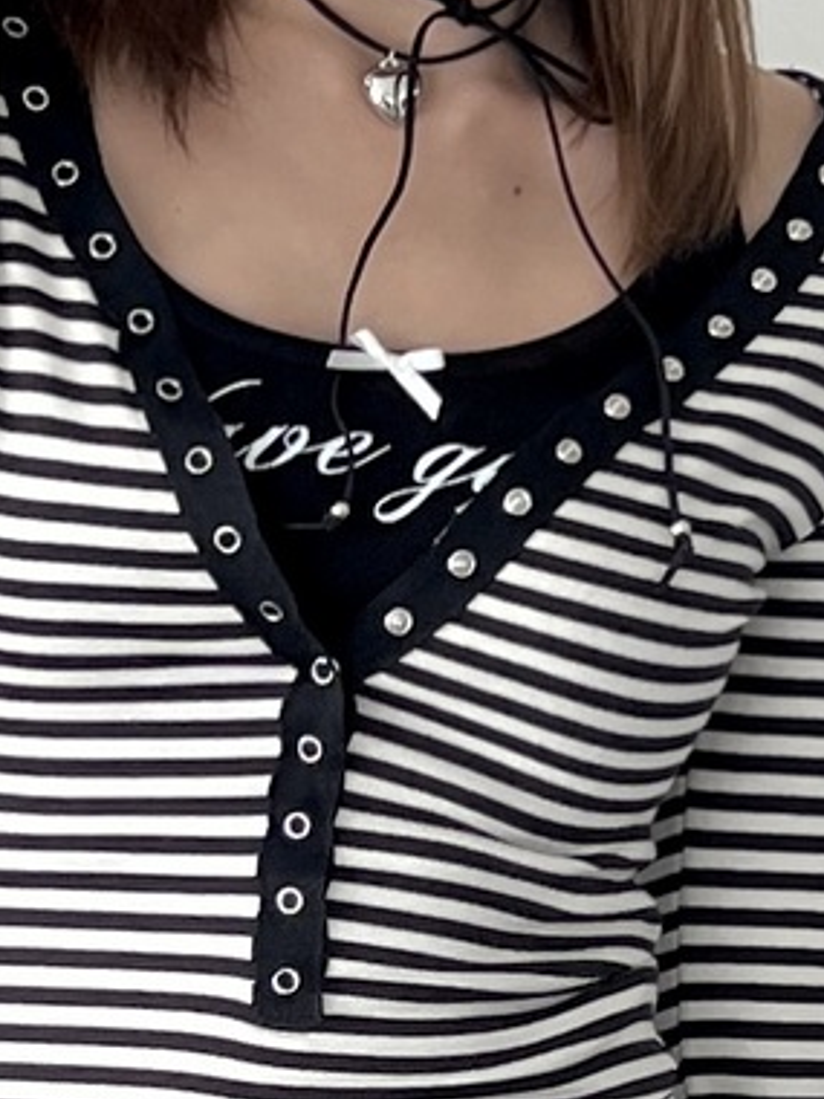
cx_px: 240
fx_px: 5205
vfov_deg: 11.7
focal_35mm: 164
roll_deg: -2.4
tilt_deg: -13.7
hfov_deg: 9.0
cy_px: 1400
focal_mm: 5.7
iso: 40
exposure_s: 1/121
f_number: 1.5
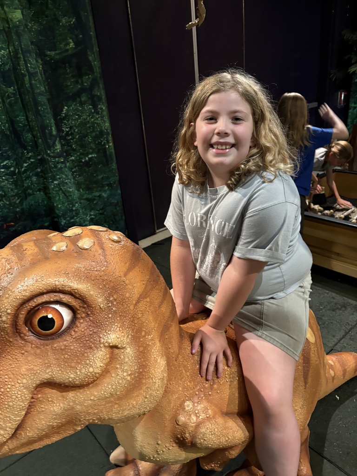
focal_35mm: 26
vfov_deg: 67.3
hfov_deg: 53.1
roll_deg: +4.7
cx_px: 178
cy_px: 238
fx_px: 358
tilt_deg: -22.9
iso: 400
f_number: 1.6
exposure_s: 1/40
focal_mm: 5.96
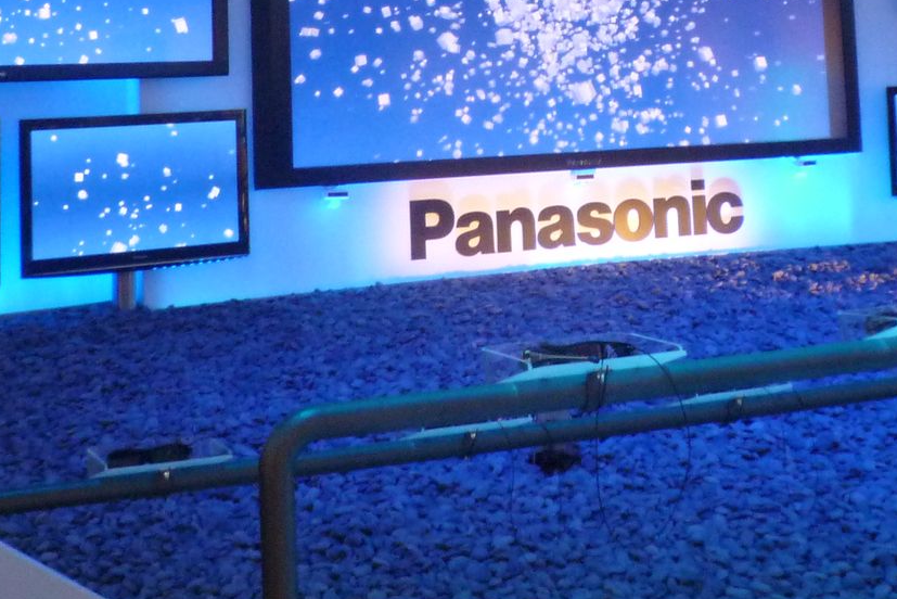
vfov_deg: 18.3
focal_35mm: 70
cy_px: -153
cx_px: 512
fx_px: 1745
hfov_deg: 28.8
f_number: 3.3
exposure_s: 1/30
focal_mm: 5.2
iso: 400
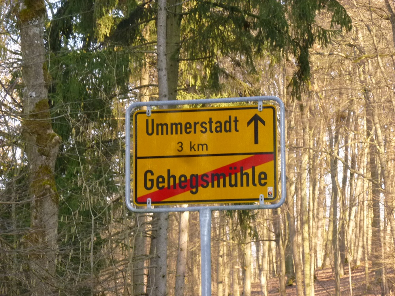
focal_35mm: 130
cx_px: 198
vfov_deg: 11.4
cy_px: 148
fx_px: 1483
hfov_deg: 15.2
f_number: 5.5
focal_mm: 23.3
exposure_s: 1/80
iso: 250
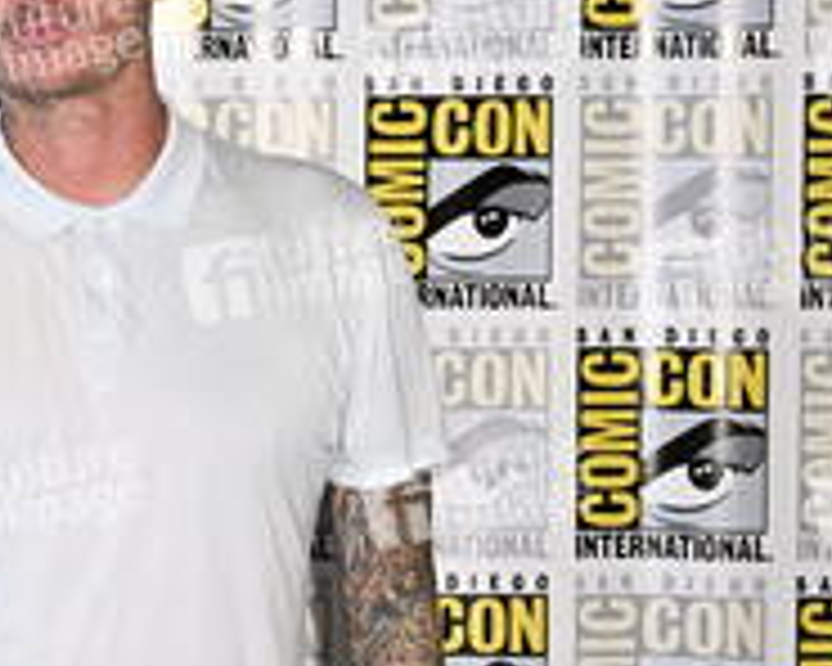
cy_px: 382
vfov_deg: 13.0
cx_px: -92
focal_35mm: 119
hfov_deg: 15.7
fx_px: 2930
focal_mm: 52
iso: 1250
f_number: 4.5
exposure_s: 1/250
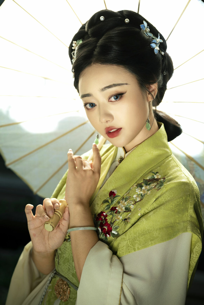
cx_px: 102
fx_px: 748
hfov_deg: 15.5
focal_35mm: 88
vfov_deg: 23.1
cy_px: 152
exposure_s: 1/160
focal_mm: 88
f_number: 4
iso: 125
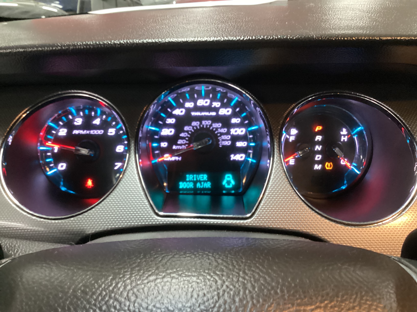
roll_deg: -1.5
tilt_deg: -25.5
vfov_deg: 45.4
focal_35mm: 31
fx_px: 373
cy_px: 156
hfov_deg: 58.4
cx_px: 208
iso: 500
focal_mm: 3.3
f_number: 2.4
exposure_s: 1/25
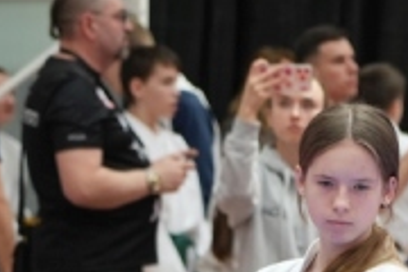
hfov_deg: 4.4
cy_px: 595
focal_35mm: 466
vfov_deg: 2.9
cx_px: 363
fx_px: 5281
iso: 800
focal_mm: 105
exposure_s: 1/160
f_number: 4
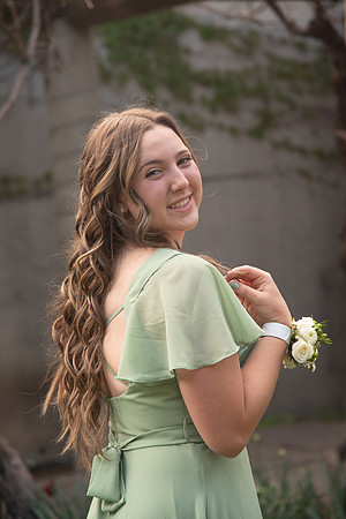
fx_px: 1730
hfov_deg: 11.4
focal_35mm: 120
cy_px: 260
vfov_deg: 17.1
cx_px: 173
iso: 400
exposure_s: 1/125
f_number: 5
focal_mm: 120
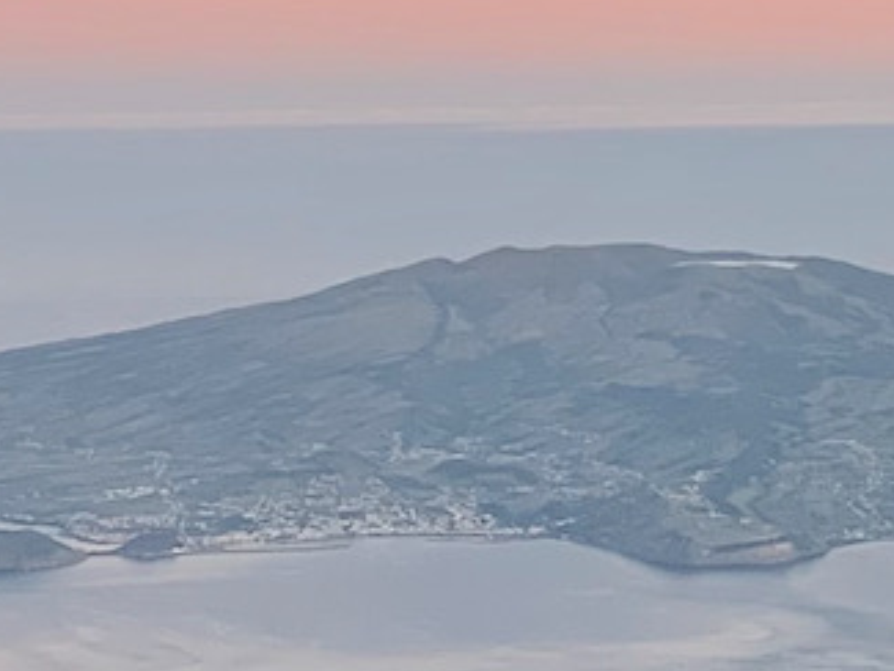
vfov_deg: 9.3
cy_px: 358
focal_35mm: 160
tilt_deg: -3.7
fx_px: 4134
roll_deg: -1.8
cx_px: 512
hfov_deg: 12.3
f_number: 1.8
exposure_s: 1/121
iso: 50
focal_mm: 4.25
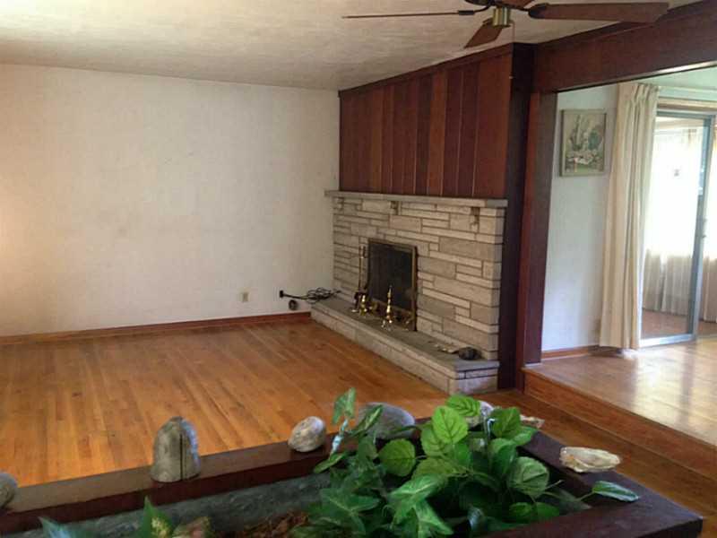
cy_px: 269
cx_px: 358
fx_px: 684
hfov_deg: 55.4
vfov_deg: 42.9
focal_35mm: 33
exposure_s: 1/15
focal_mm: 4.12
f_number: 2.4
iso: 400
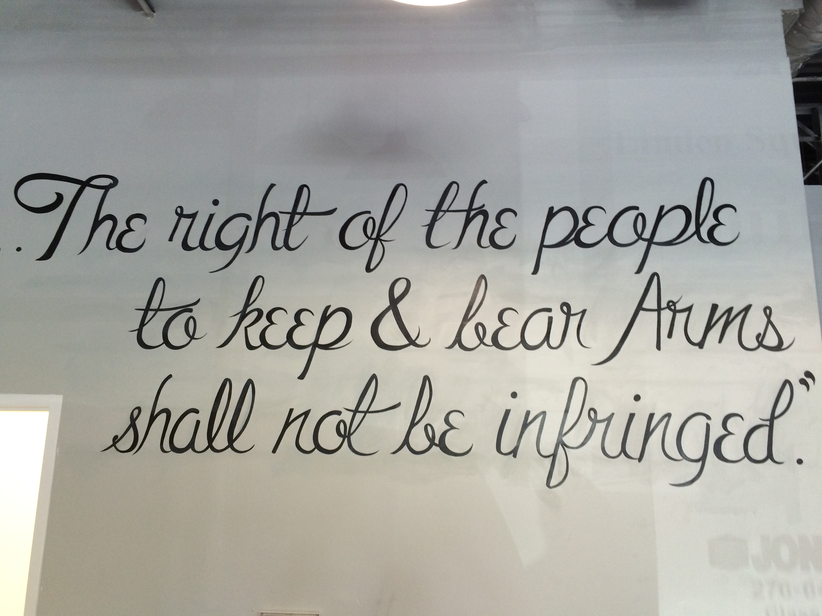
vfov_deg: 48.2
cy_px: 308
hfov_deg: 61.7
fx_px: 689
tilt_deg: +12.9
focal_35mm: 29
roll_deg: +0.3
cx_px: 411
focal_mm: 4.15
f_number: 2.2
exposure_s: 1/30
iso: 80
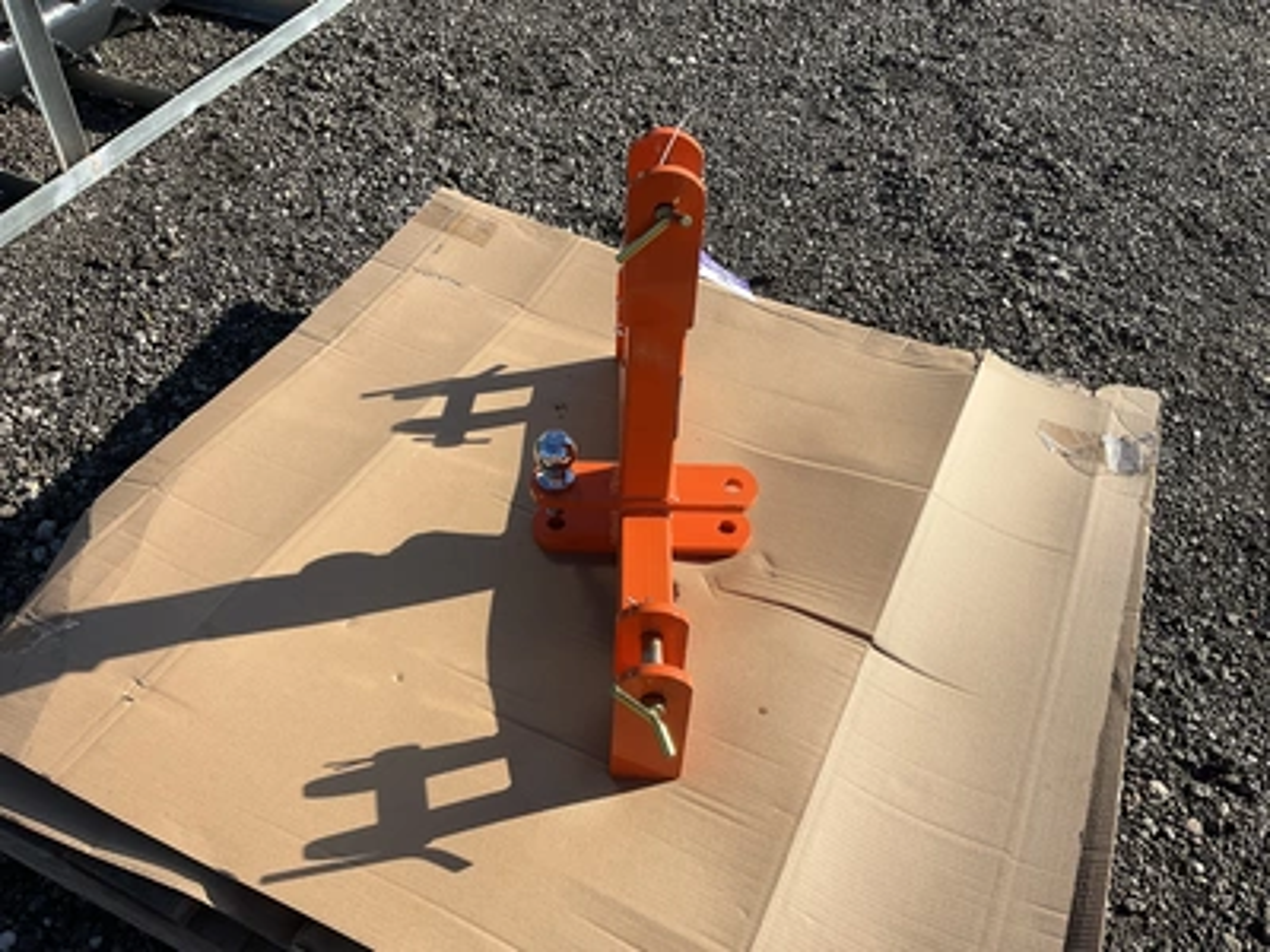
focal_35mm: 29
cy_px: 476
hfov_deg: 61.7
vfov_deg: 48.2
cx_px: 635
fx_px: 1064
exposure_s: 1/1848
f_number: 1.8
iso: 25
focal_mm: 3
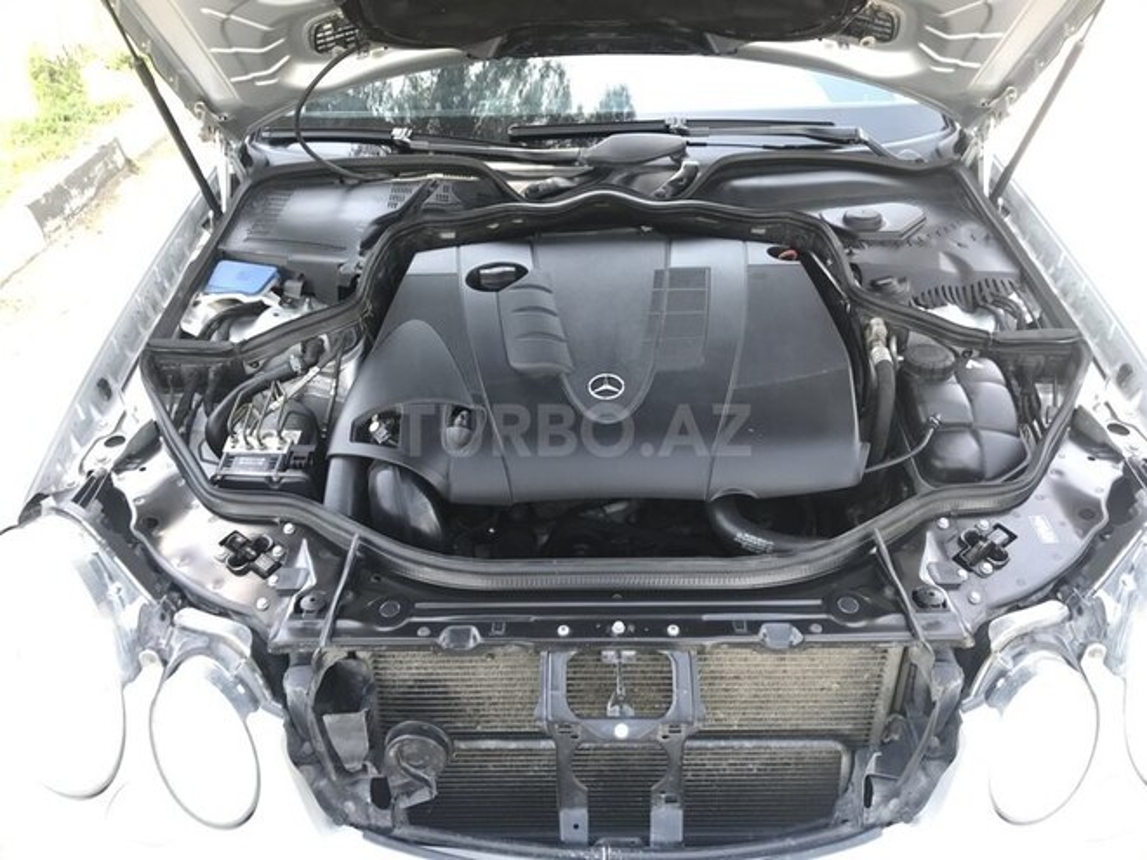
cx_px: 574
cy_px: 430
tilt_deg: -32.2
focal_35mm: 28
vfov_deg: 49.7
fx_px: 928
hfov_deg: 63.4
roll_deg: +0.2
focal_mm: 3.99
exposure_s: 1/91
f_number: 1.8
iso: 20
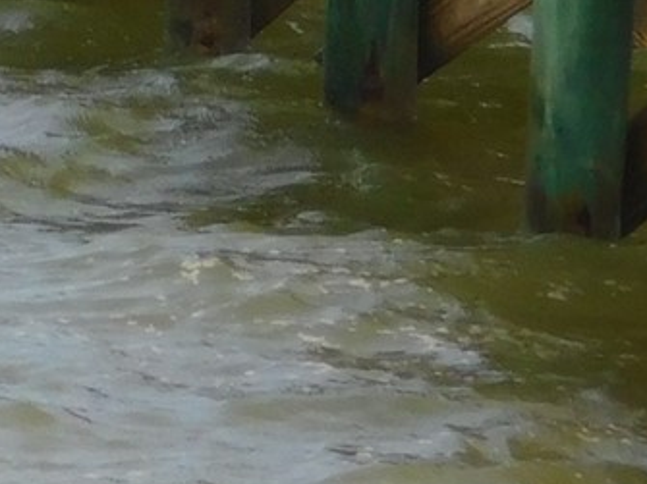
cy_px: -818
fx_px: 30418
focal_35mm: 1628
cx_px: -1159
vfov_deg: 0.9
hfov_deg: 1.2
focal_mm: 47.2
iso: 125
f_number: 5.7
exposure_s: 1/500
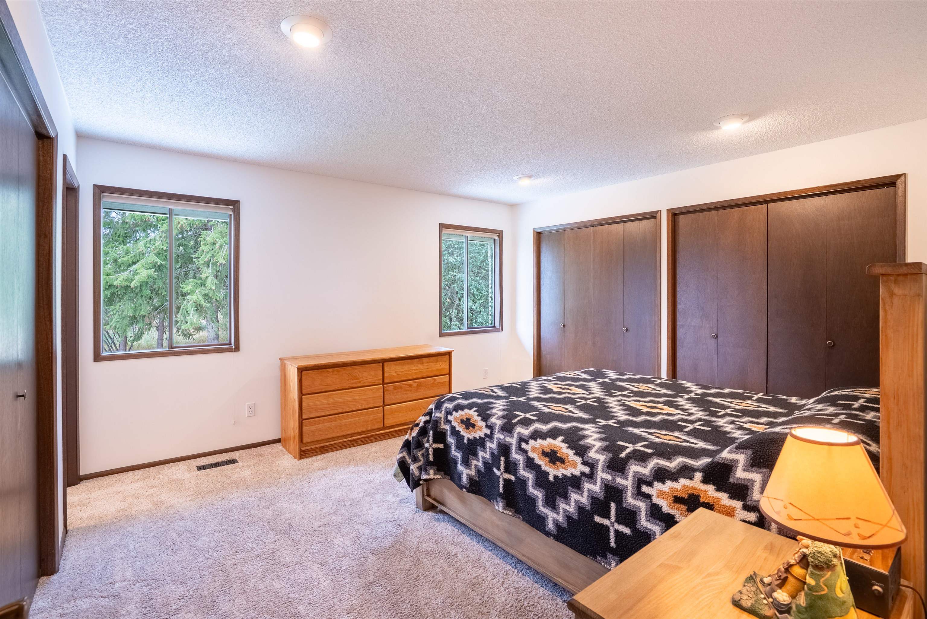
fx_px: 412
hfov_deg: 96.7
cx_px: 464
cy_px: 310
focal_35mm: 16
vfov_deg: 73.8
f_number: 8
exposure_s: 1/125
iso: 400
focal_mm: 16
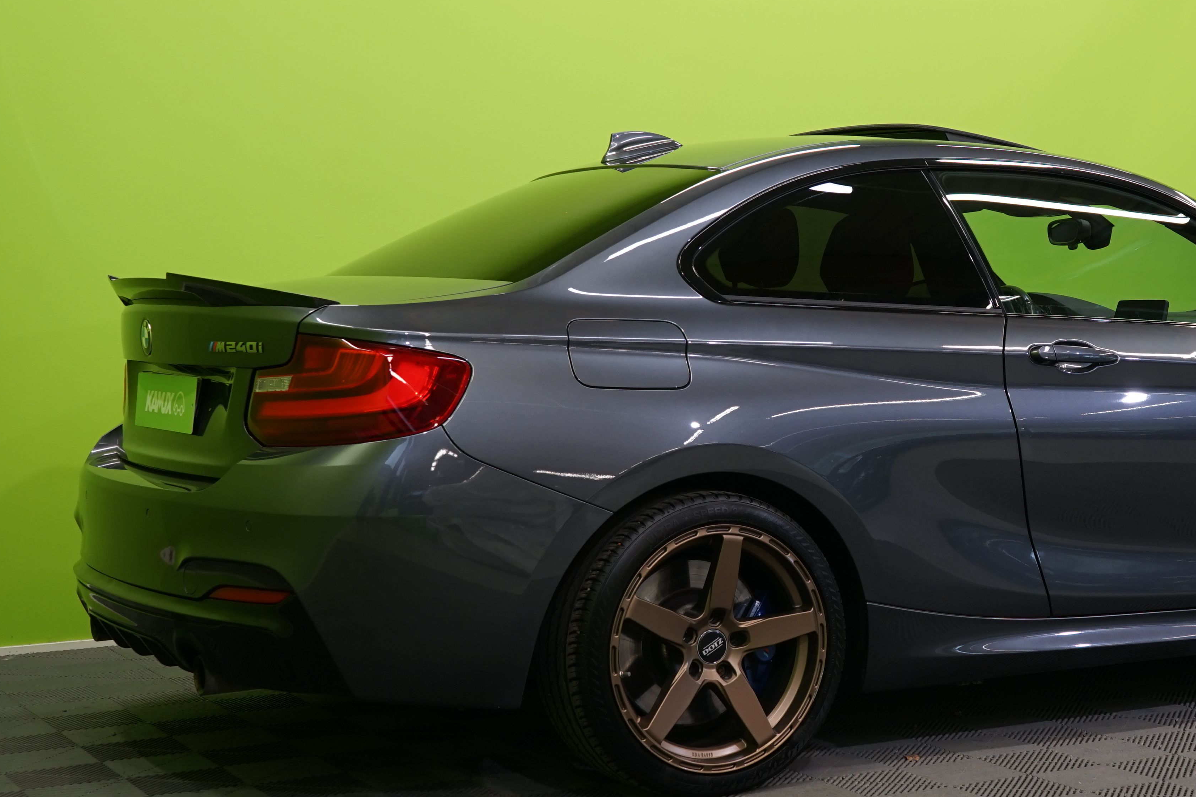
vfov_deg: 21.2
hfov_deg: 30.8
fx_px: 2126
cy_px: 346
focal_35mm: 64
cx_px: 911
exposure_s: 1/25
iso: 400
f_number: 5.6
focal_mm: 36
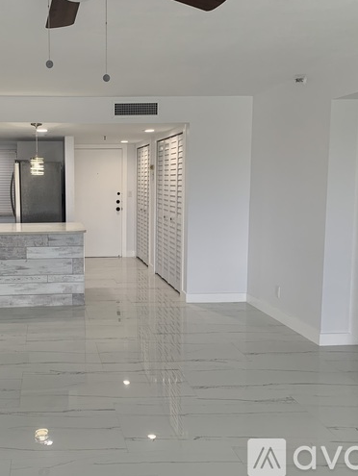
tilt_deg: -6.1
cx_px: 82
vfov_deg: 52.6
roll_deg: +0.2
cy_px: 237
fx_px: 482
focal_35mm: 35
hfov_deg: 39.5
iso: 64
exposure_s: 1/121
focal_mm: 4.25
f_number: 1.8
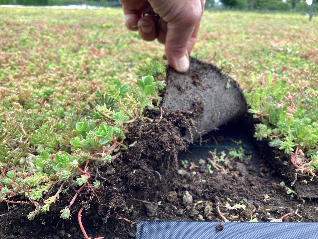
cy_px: 120
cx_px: 159
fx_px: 285
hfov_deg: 58.4
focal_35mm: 31
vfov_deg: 45.4
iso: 25
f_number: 2.4
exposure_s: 1/157
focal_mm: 3.3
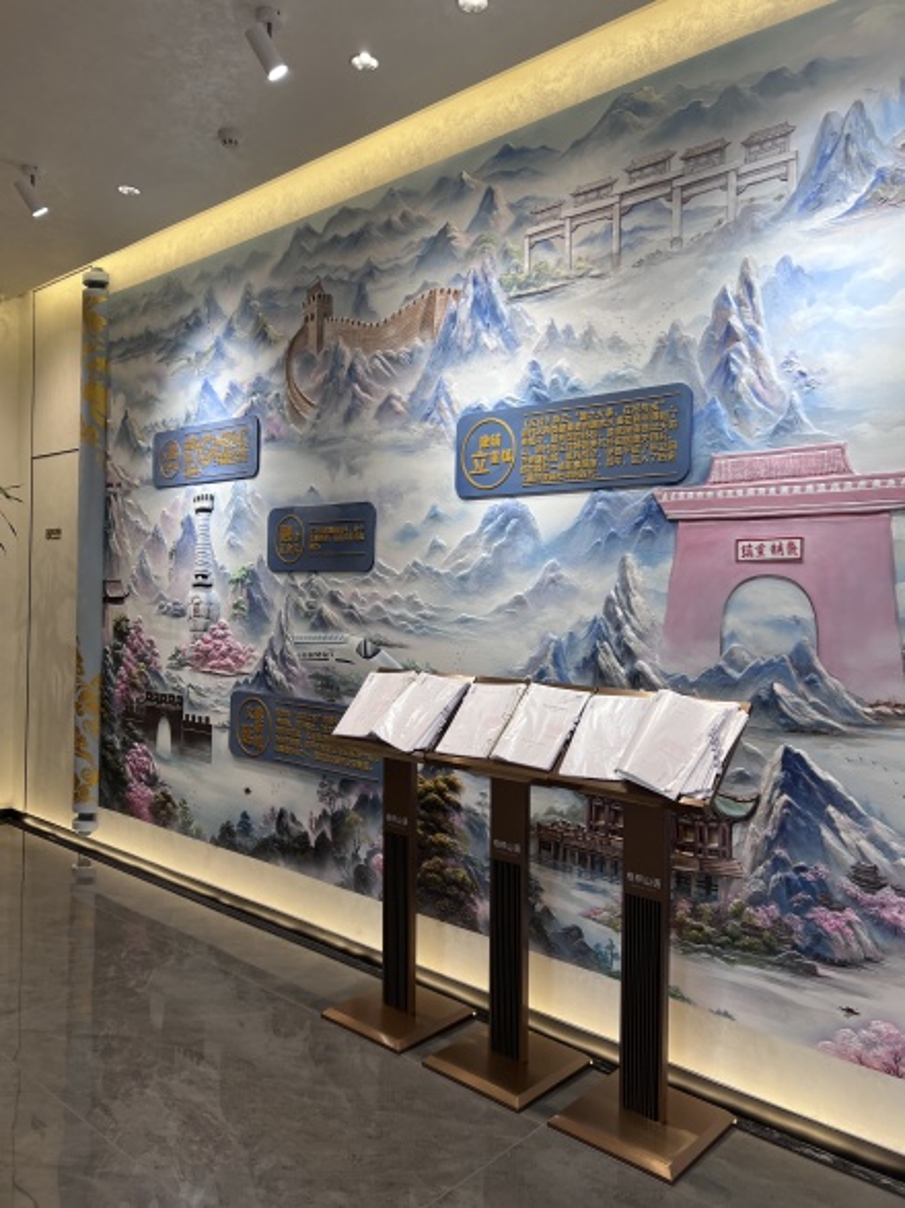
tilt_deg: +0.2
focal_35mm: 26
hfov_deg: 53.0
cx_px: 452
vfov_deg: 67.3
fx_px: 907
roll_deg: -2.2
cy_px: 604
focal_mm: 5.7
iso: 50
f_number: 1.5
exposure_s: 1/106
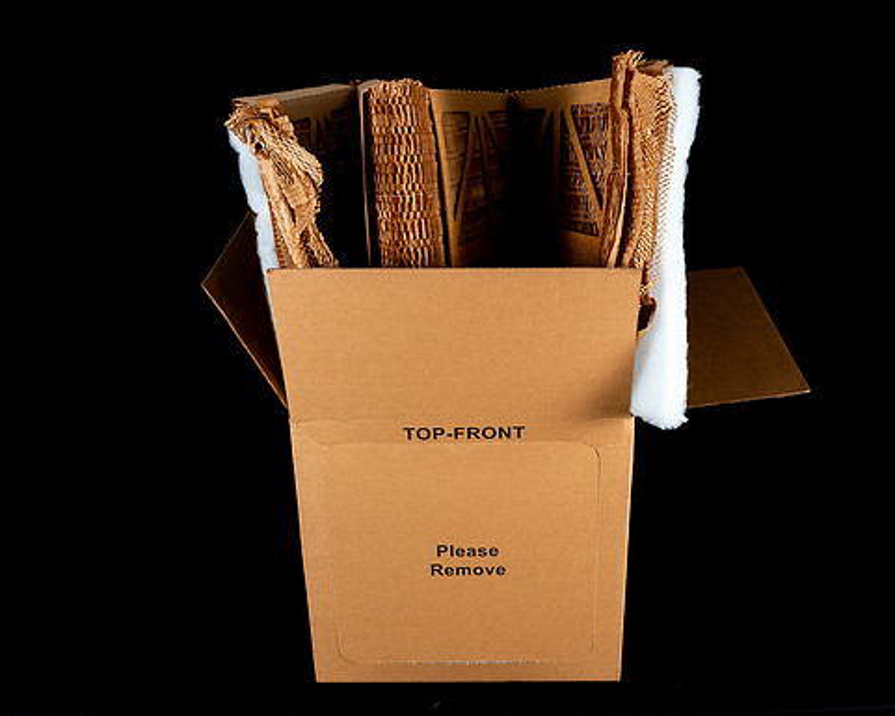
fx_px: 1139
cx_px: 515
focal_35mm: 43
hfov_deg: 42.8
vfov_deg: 34.9
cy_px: 358
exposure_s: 1/125
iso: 160
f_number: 8
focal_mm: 38
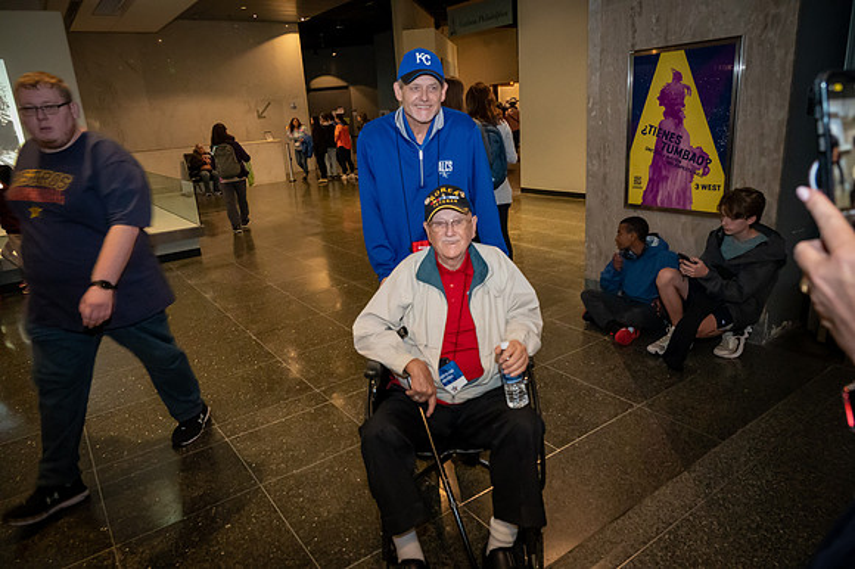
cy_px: 284
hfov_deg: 73.8
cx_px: 428
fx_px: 570
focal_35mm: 24
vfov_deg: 53.1
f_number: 5.6
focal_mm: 24
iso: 12800
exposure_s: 1/50
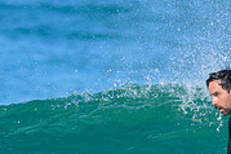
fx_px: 19379
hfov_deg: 0.7
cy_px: 224
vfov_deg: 0.5
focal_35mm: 3023
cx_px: 154
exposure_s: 1/2000
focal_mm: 800
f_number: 6.3
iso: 280
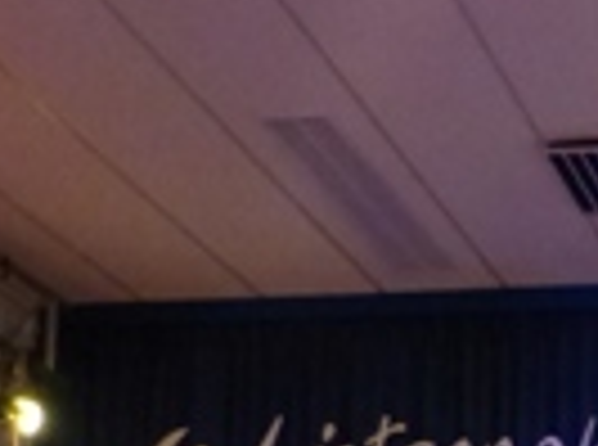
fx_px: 1688
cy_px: 847
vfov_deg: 13.3
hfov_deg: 17.4
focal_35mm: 98
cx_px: 980
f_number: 2.8
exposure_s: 1/50
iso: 800
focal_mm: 4.5
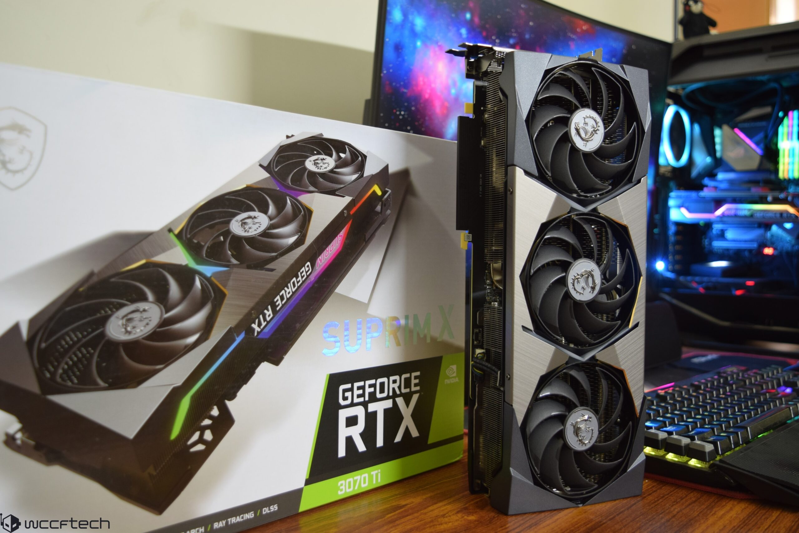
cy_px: 266
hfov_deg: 53.1
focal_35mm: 36
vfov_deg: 36.9
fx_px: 799
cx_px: 400
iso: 400
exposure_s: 1/10
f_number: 4
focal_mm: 24
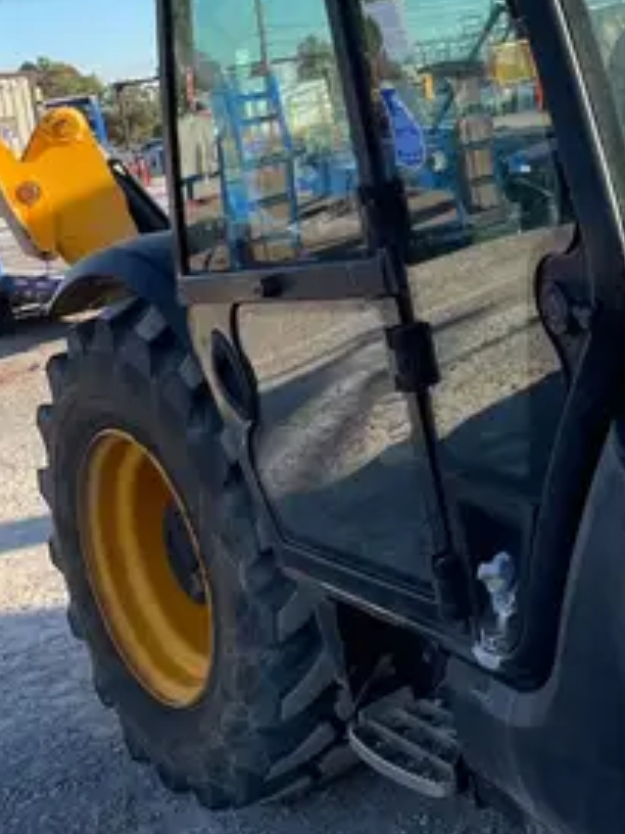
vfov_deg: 27.1
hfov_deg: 19.6
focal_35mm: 70
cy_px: 146
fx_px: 1685
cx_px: 784
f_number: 1.6
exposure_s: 1/1984
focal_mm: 4.2
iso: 50
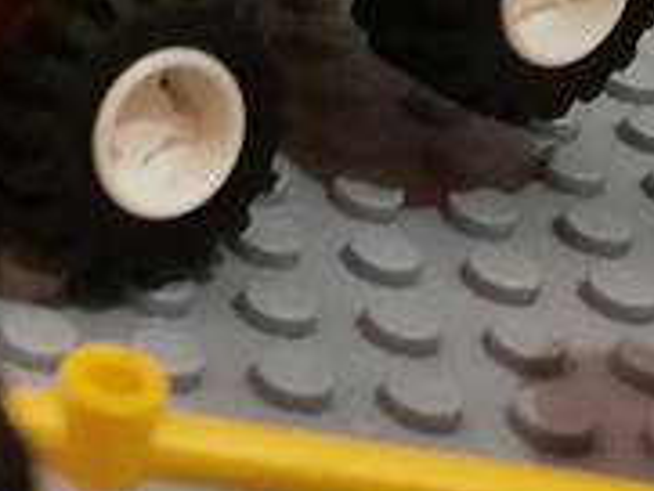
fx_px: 2344
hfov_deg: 14.6
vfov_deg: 11.5
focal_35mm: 124
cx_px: -365
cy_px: -229
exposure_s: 1/10
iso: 800
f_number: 2
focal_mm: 4.6
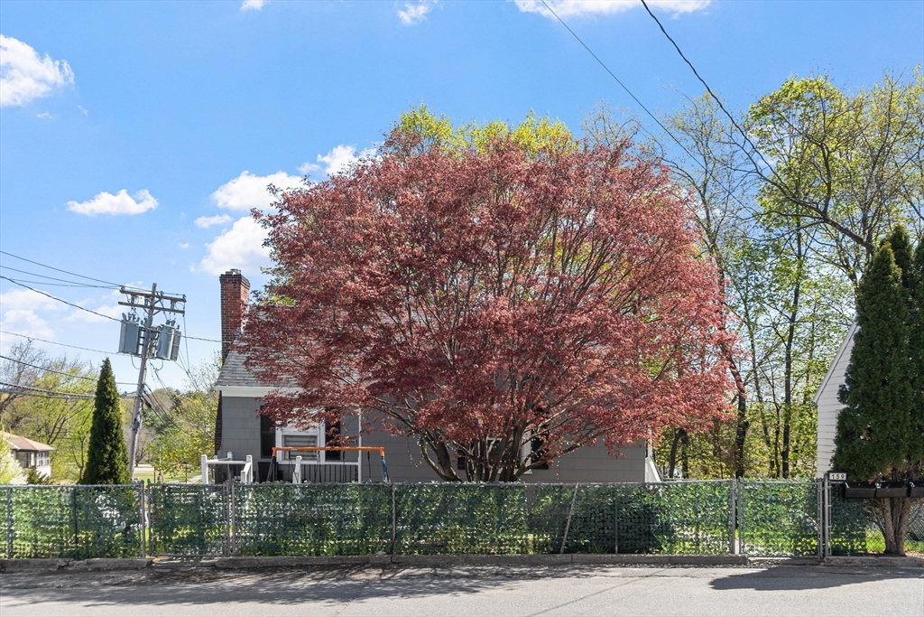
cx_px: 462
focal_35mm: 33
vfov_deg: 40.0
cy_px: 308
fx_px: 847
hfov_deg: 57.2
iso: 100
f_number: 8
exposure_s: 1/125
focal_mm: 22
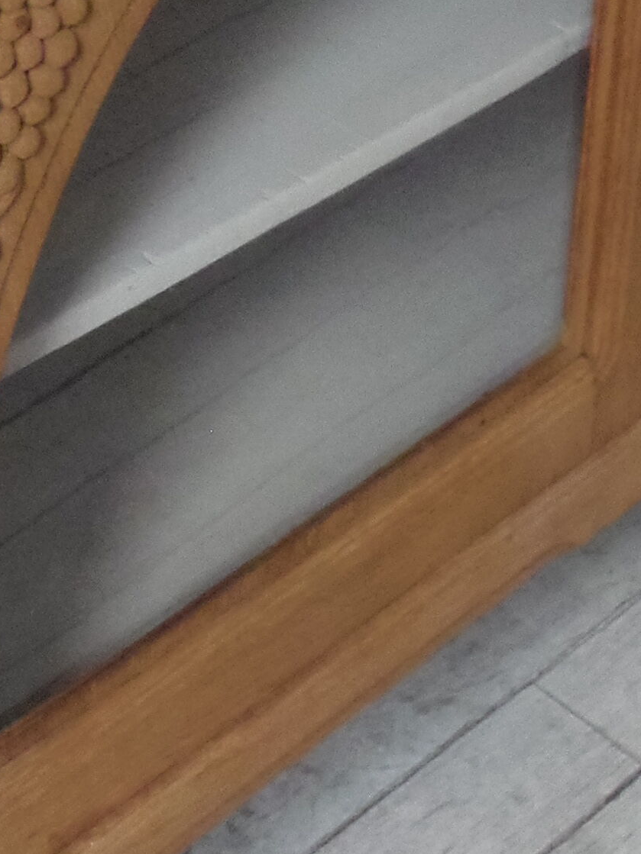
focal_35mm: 92
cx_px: 366
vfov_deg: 20.4
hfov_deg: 16.1
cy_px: -76
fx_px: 2272
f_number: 2.9
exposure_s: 1/25
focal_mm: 4.3
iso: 400
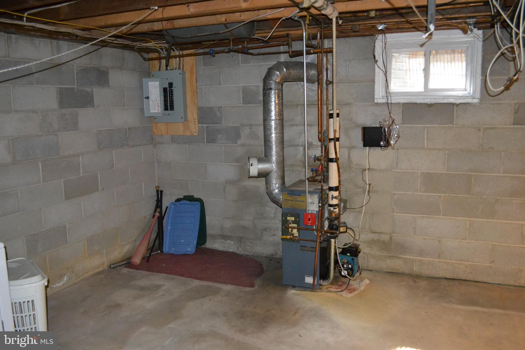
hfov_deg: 61.9
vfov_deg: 43.6
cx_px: 262
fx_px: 437
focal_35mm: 30
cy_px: 175
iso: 3200
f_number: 3.8
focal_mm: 20
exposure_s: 1/60
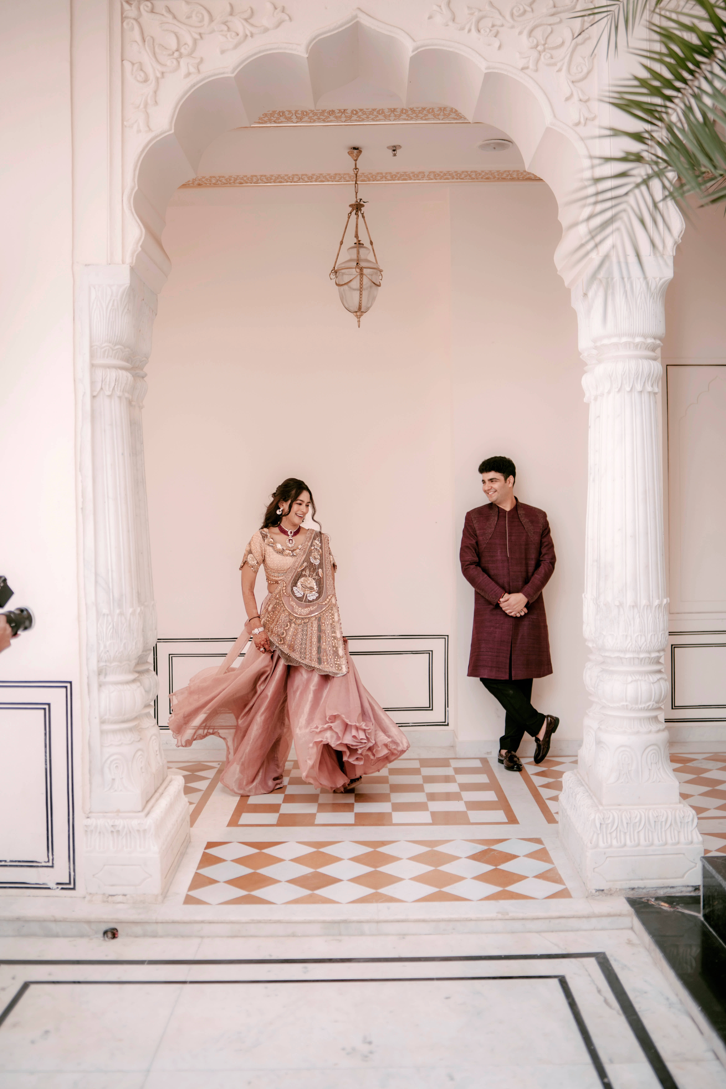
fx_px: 1059
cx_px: 363
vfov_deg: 54.4
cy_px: 544
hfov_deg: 37.9
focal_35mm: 35
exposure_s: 1/640
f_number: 1.4
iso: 160
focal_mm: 35
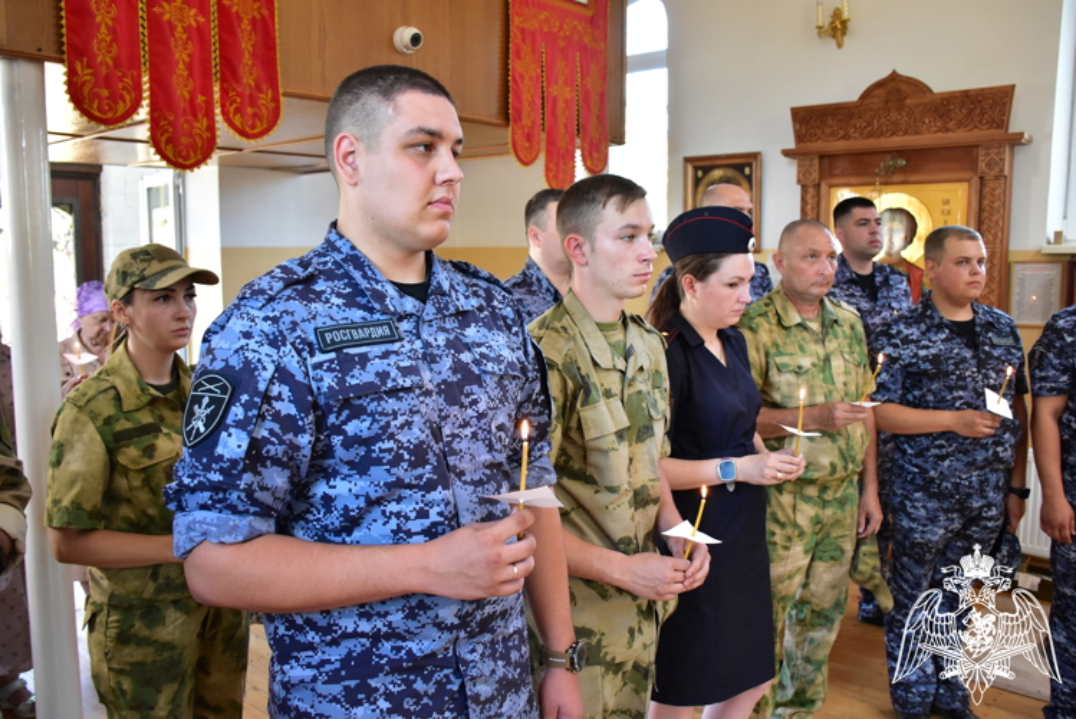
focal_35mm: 30
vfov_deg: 43.6
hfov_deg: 61.9
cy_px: 360
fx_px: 897
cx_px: 538
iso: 1600
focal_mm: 20
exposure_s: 1/125
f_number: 3.5
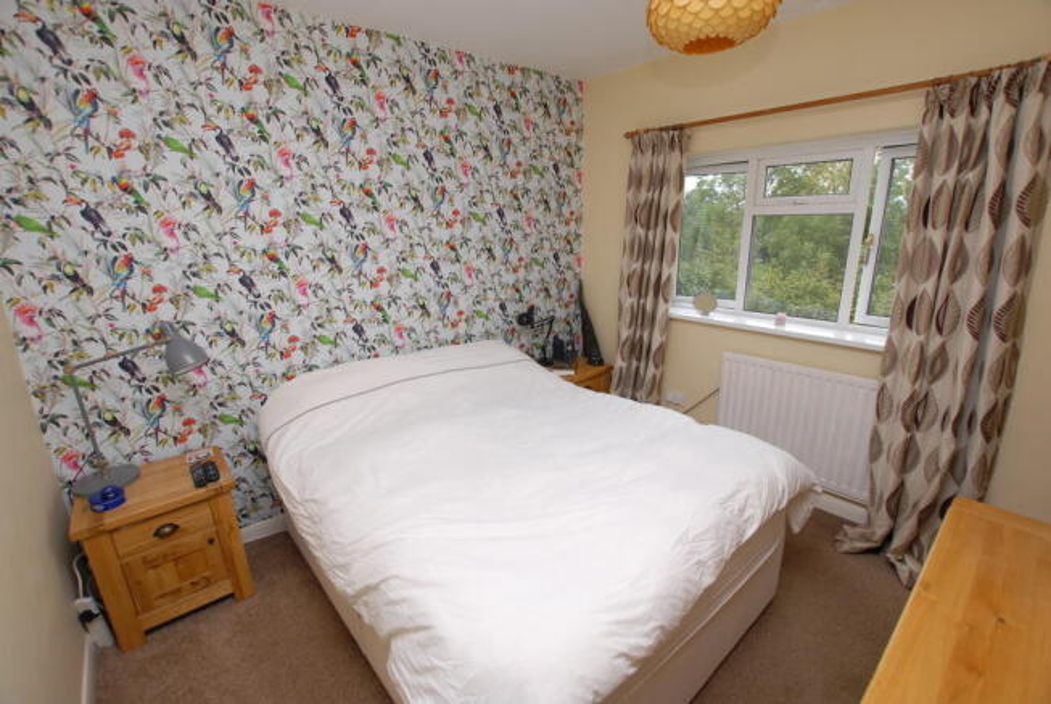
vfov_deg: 77.5
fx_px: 438
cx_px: 526
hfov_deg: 100.3
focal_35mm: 15
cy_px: 352
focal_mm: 10
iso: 250
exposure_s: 1/60
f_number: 5
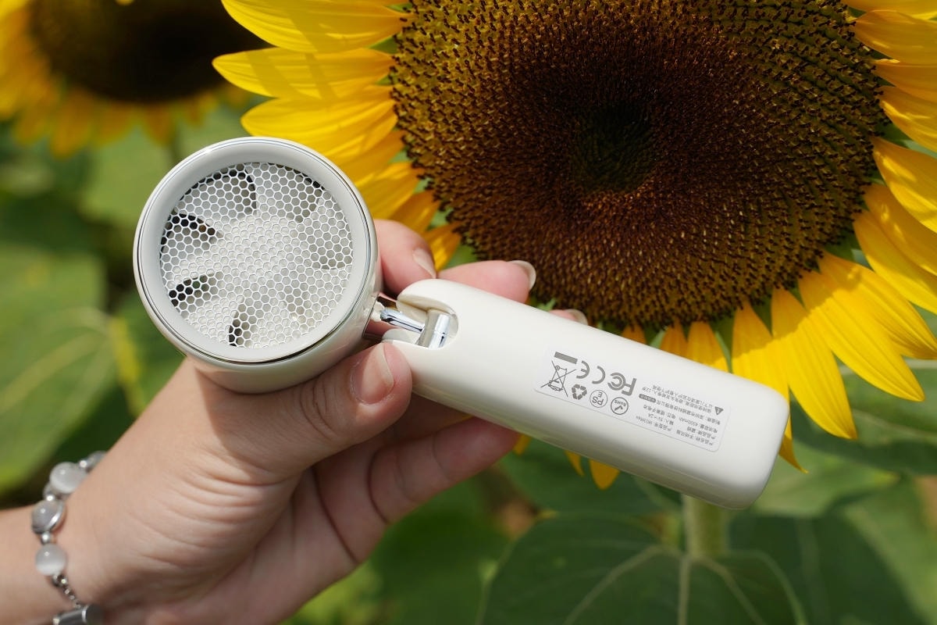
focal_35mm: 60
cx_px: 468
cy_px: 312
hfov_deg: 33.4
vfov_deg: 22.6
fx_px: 1562
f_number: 8
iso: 100
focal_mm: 60
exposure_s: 1/320
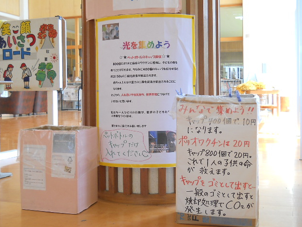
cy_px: 112
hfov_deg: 38.9
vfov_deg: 29.7
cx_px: 149
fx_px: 427
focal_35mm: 49
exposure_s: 1/30
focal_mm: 7.88
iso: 80
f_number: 3.3
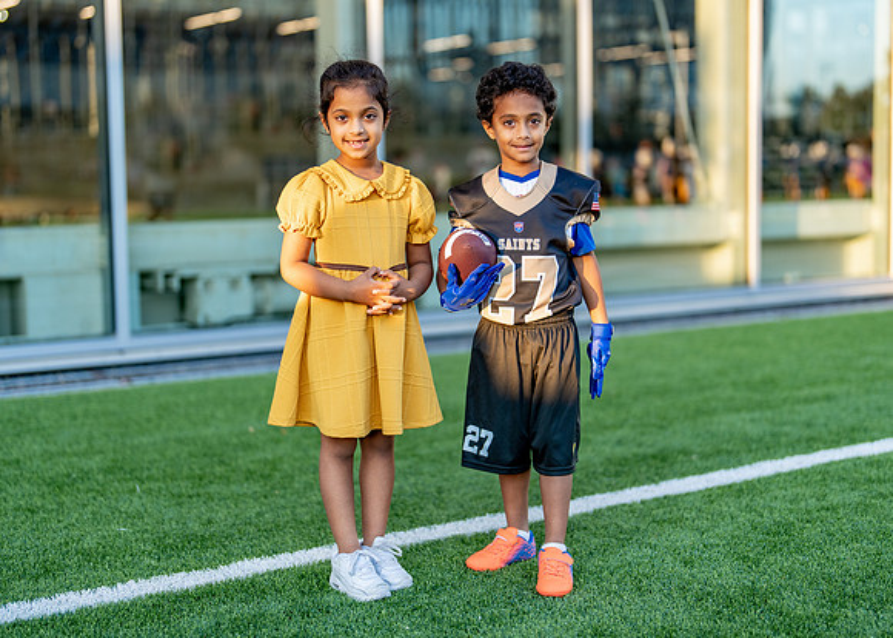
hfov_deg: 34.3
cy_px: 309
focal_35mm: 57
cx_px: 455
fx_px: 1446
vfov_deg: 24.9
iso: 200
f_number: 1.2
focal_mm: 50
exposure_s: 1/1000
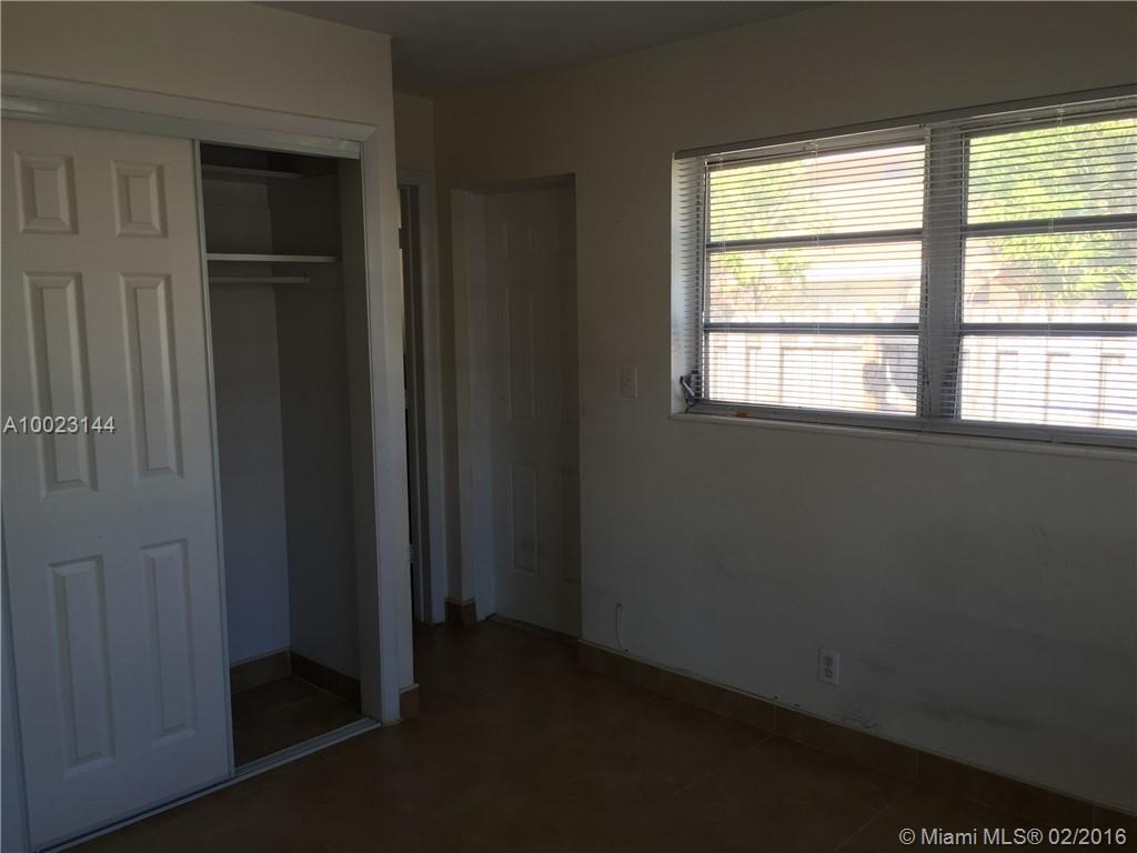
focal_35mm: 29
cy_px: 426
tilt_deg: -7.6
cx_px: 568
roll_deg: -0.5
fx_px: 953
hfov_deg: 61.7
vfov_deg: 48.2
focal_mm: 4.15
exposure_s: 1/60
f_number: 2.2
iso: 40
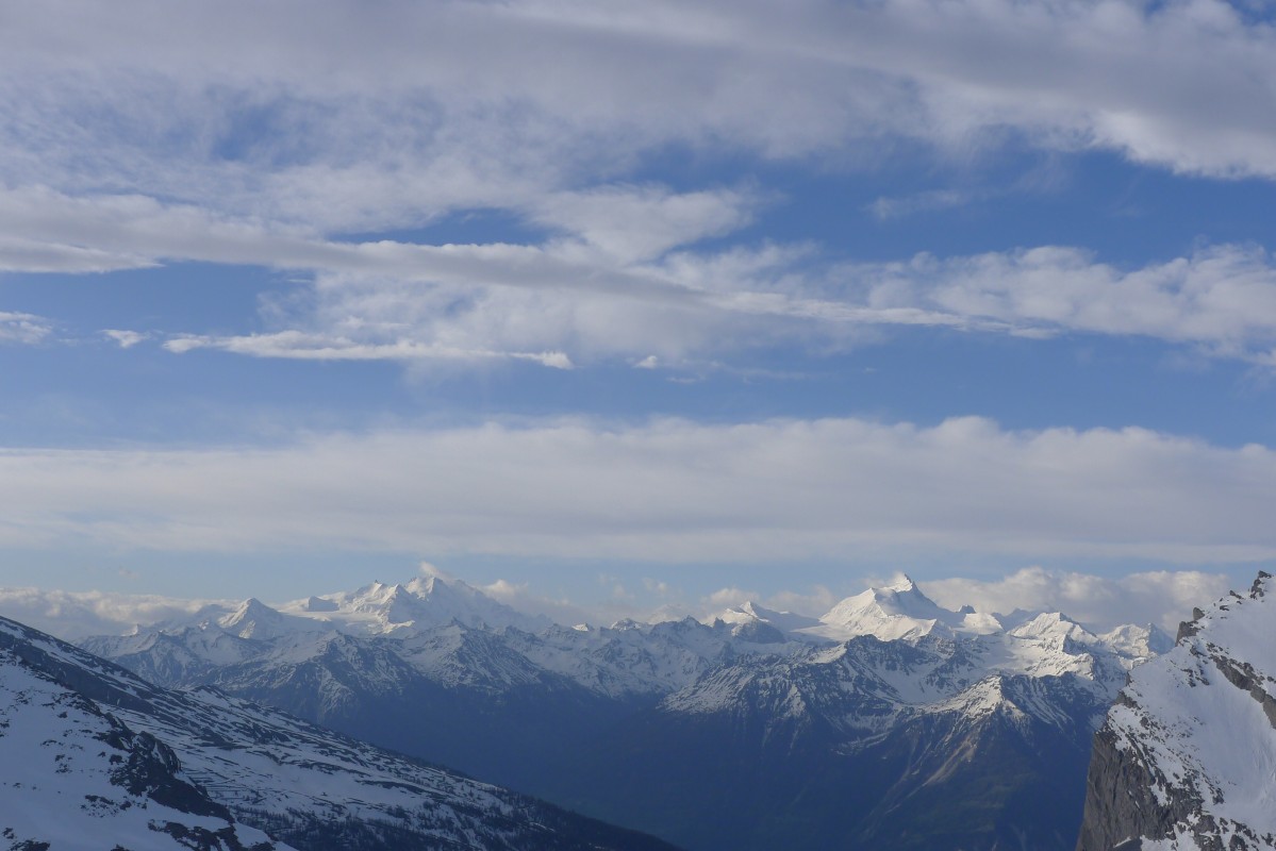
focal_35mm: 50
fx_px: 1773
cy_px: 426
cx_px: 638
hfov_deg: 39.6
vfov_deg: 27.0
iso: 80
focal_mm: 10.7
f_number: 4
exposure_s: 1/800
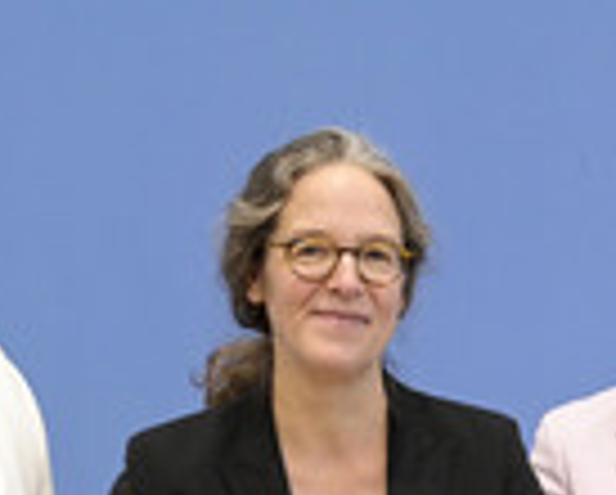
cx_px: 479
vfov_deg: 14.1
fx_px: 1917
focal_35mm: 105
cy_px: 639
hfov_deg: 18.1
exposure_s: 1/500
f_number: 5
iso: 5000
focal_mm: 34
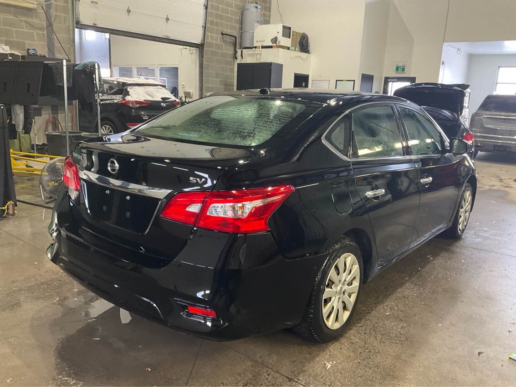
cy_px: 194
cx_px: 258
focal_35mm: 29
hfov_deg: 61.7
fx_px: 432
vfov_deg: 48.2
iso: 100
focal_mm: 3
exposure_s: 1/60
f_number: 1.8
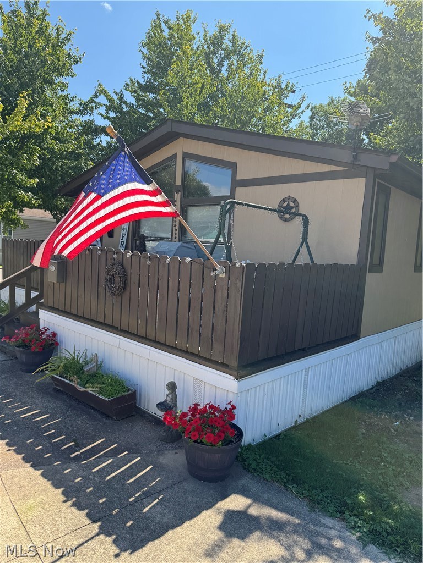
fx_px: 391
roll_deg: +0.8
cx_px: 212
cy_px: 282
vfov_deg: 71.6
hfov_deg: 56.8
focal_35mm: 24
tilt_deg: -2.5
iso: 80
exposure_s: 1/1721
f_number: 1.78
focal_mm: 6.76
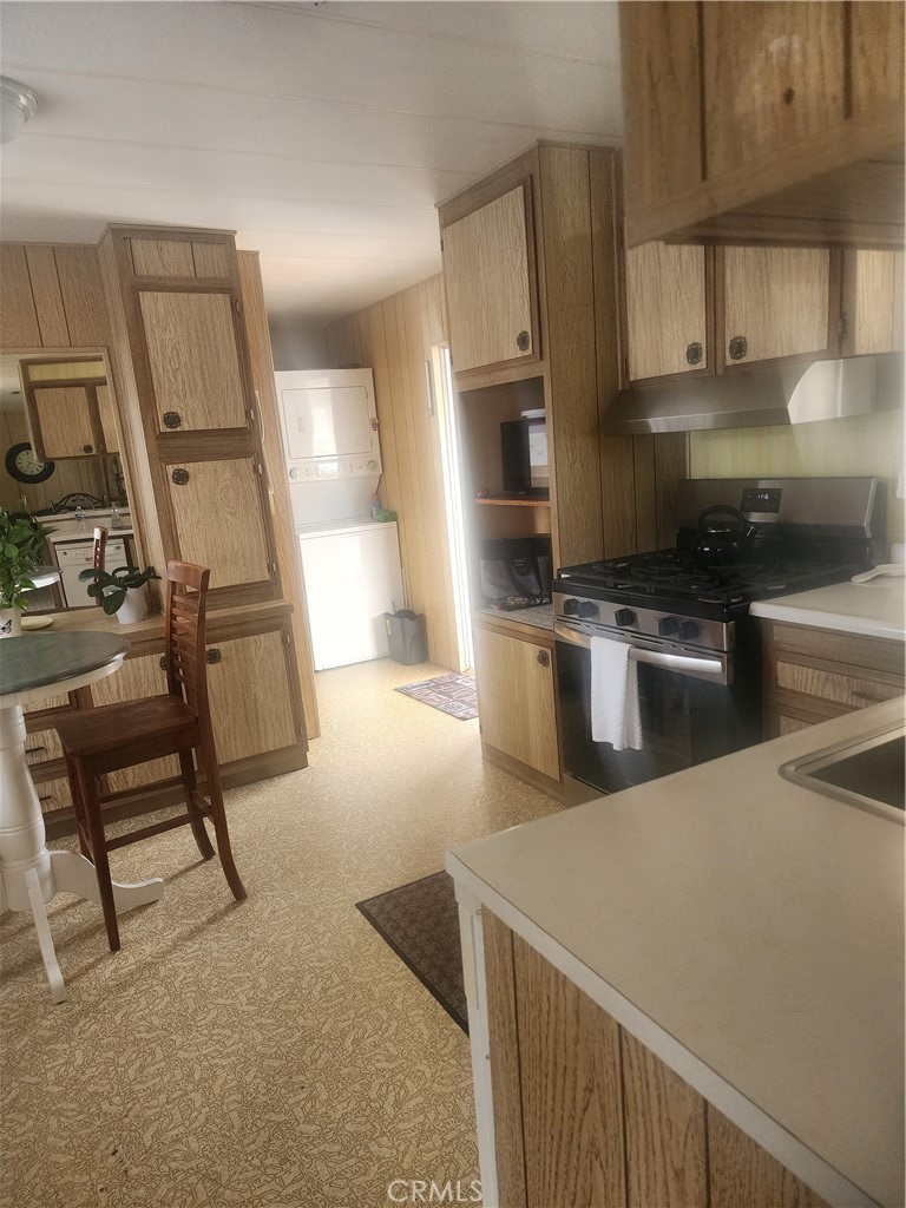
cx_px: 453
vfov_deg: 73.9
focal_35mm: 23
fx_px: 803
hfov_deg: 58.9
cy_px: 604
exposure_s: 1/120
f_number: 1.8
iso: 320
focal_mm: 6.4
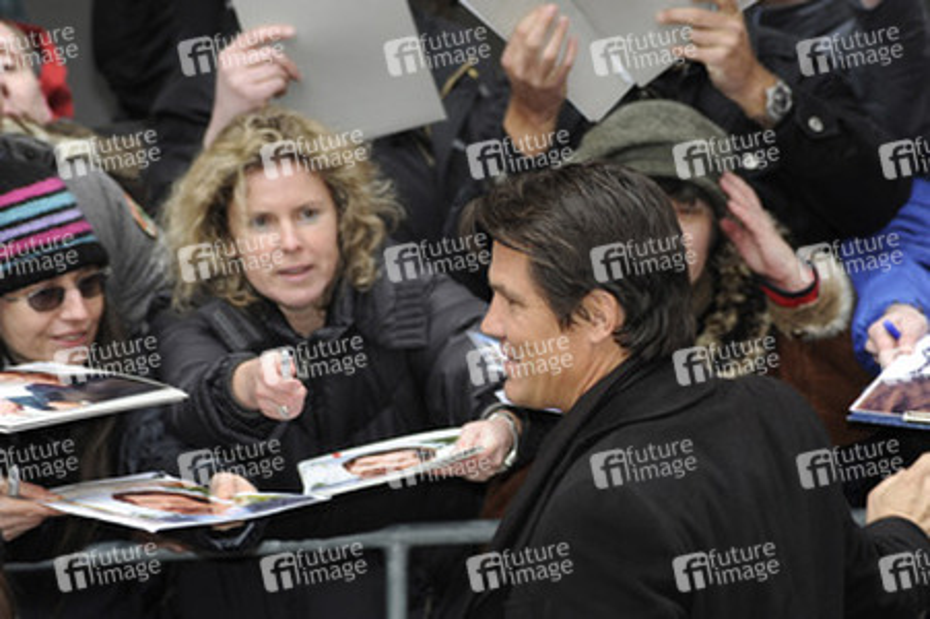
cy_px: 310
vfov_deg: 5.1
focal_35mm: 270
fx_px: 6970
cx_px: 465
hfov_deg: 7.6
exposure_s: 1/200
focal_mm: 270
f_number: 5.6
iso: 1000
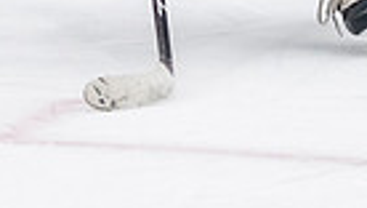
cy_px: -318
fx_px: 5787
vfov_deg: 2.0
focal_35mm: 594
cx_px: 173
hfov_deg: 3.6
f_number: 3.2
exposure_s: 1/640
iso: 3200
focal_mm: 95
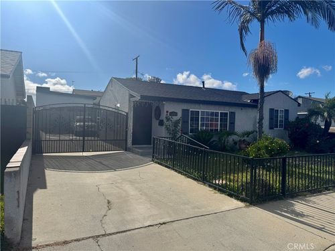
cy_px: 126
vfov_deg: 56.8
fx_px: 232
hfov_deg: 71.6
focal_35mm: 24
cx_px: 168
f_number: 1.78
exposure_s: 1/9009
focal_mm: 6.76
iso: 80
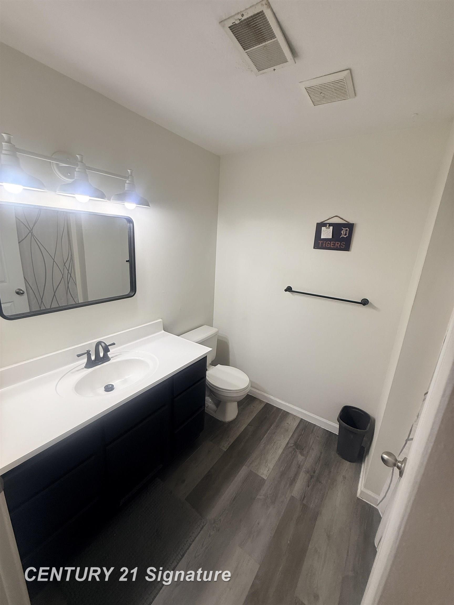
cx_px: 227
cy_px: 302
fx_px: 245
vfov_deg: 102.1
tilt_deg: -14.7
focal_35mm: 14
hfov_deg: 85.7
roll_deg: -3.5
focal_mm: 2.22
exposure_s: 1/120
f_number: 2.2
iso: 125
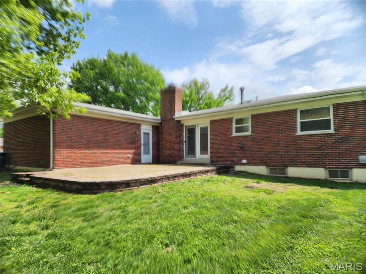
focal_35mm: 23
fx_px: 243
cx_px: 183
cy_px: 137
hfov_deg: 73.9
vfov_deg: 58.9
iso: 12
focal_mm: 6.4
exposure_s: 1/1350
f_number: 1.8
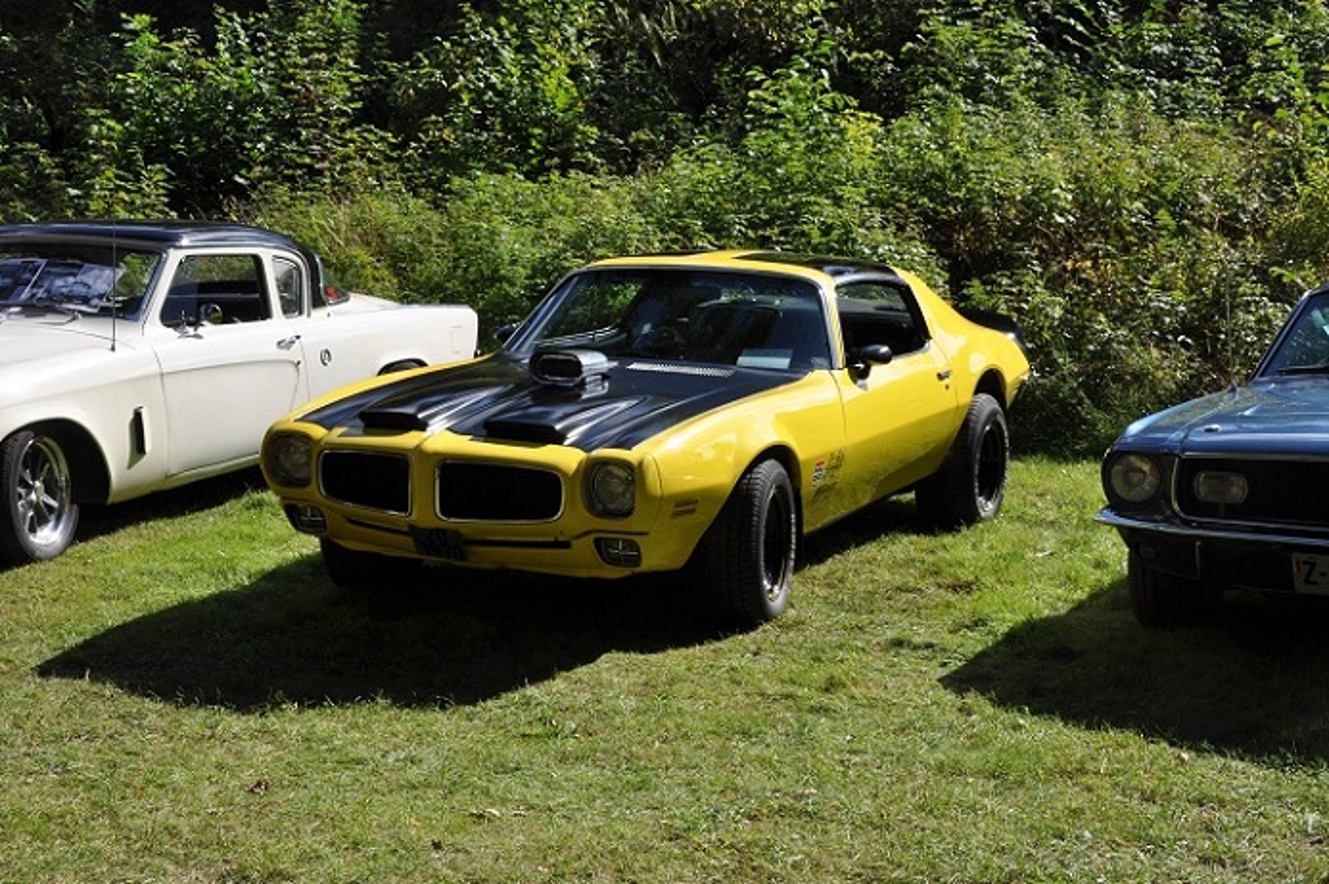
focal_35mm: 60
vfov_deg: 22.6
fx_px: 2213
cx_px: 664
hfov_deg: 33.4
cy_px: 442
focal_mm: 40
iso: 200
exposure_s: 1/160
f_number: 13
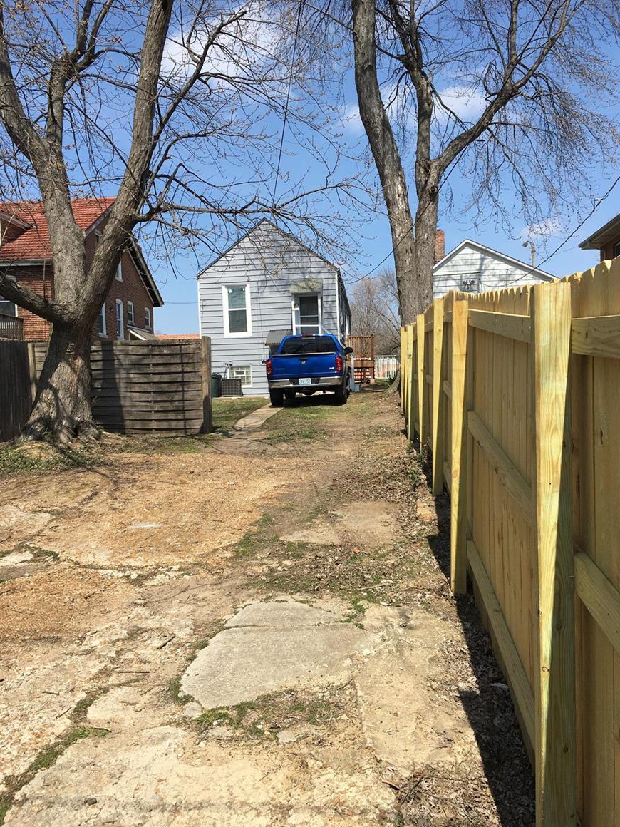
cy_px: 413
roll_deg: +1.3
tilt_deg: -1.0
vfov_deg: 60.0
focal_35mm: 30
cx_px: 319
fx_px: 716
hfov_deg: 46.8
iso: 25
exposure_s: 1/1570
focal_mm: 4.15
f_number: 2.2
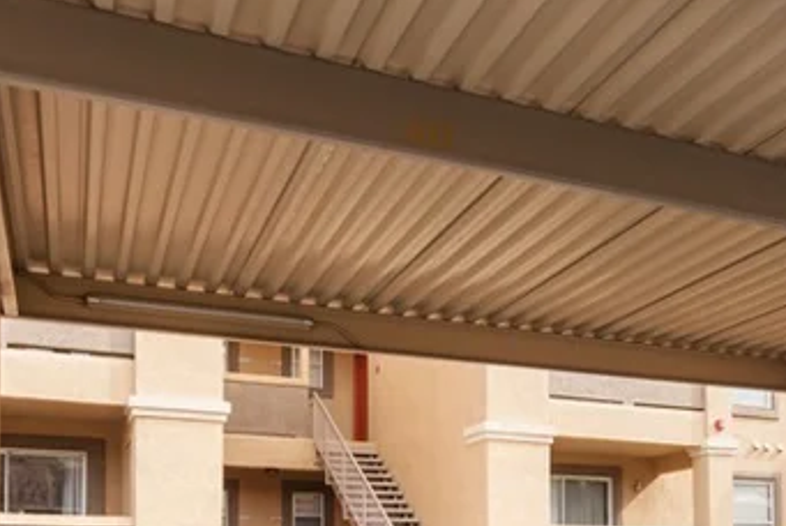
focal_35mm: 45
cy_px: 548
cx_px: 627
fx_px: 983
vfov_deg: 27.8
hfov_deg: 41.7
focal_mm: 10
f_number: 8
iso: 400
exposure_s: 1/400
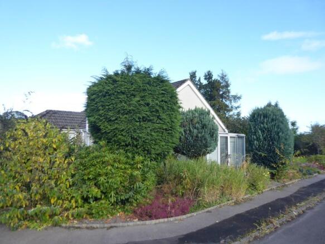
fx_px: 235
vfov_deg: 54.9
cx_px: 162
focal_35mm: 25
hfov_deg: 69.4
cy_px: 122
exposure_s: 1/250
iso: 125
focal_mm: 4.3
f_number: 3.3
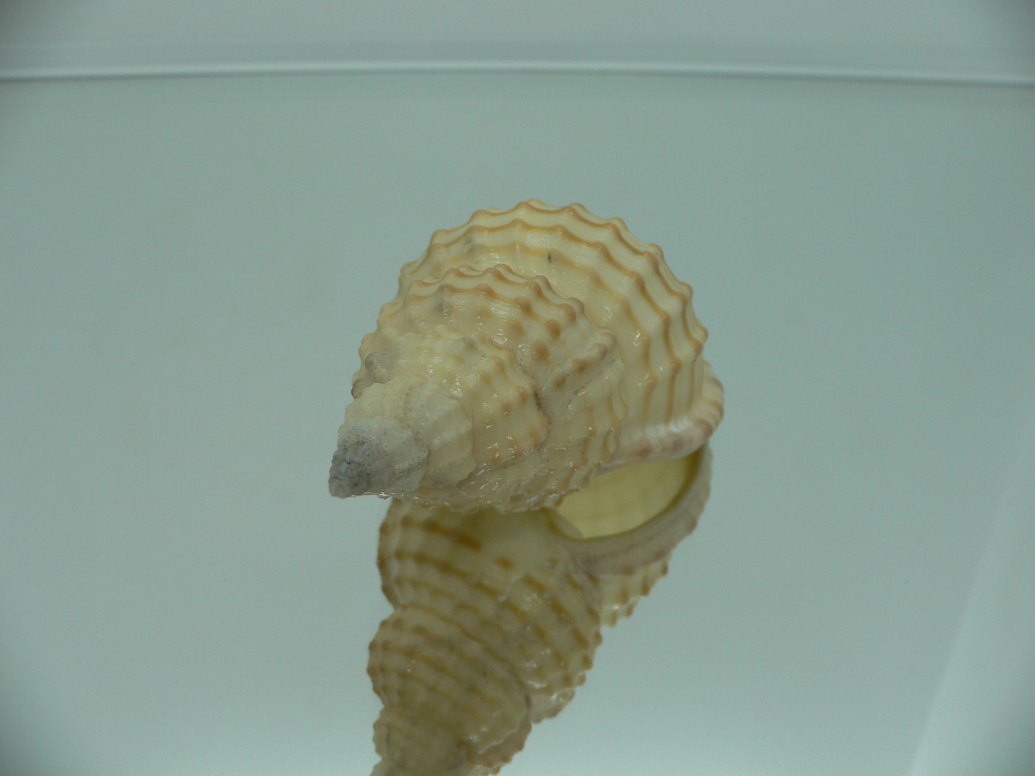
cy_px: 388
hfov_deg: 52.6
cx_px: 518
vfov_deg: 40.7
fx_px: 1046
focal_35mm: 35
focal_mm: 4.6
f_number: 2.8
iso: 80
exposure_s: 1/60
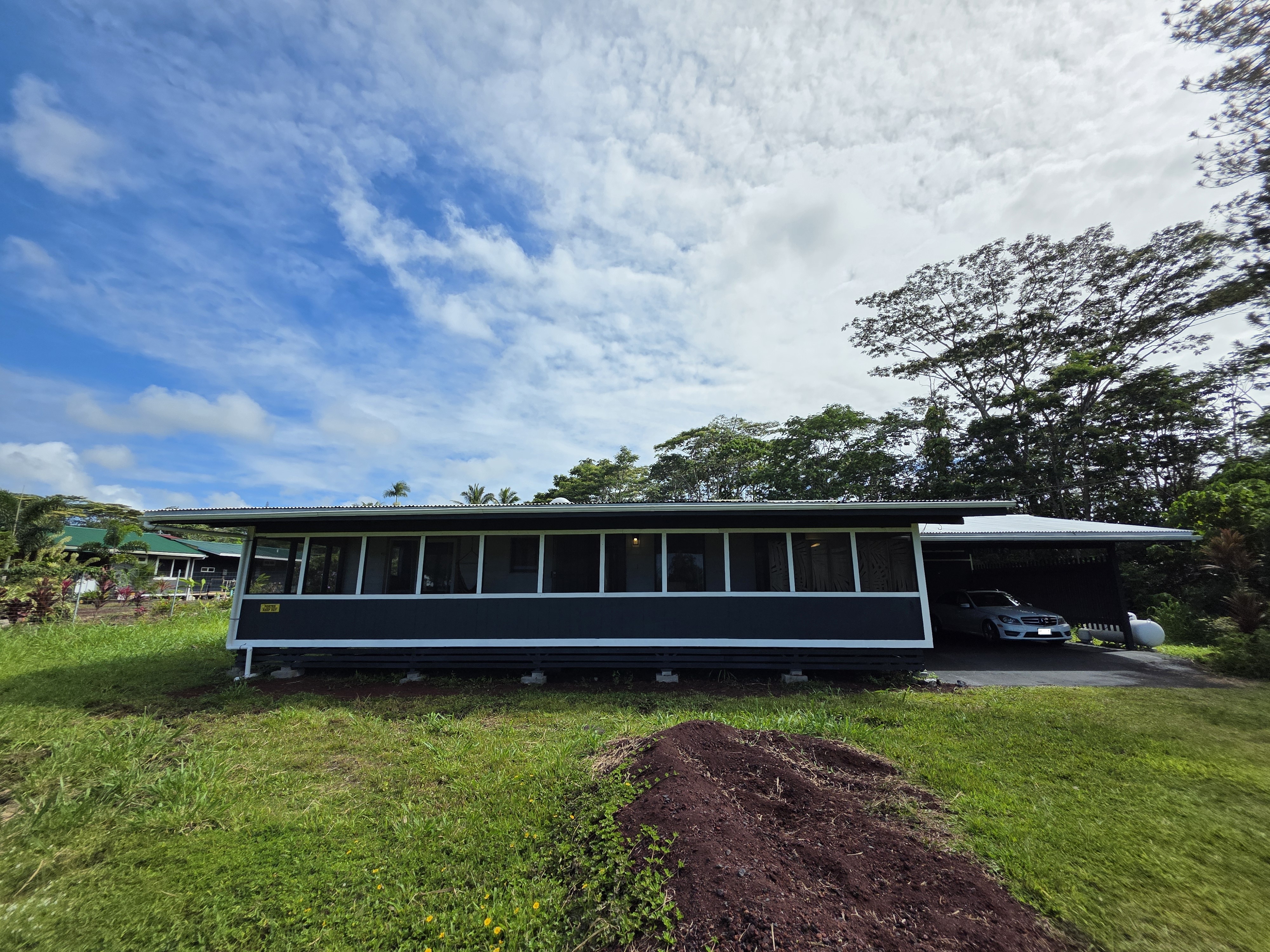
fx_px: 477
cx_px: 635
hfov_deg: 106.2
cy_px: 476
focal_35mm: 13
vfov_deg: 89.9
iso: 40
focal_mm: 2.2
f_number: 1.9
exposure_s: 1/3446
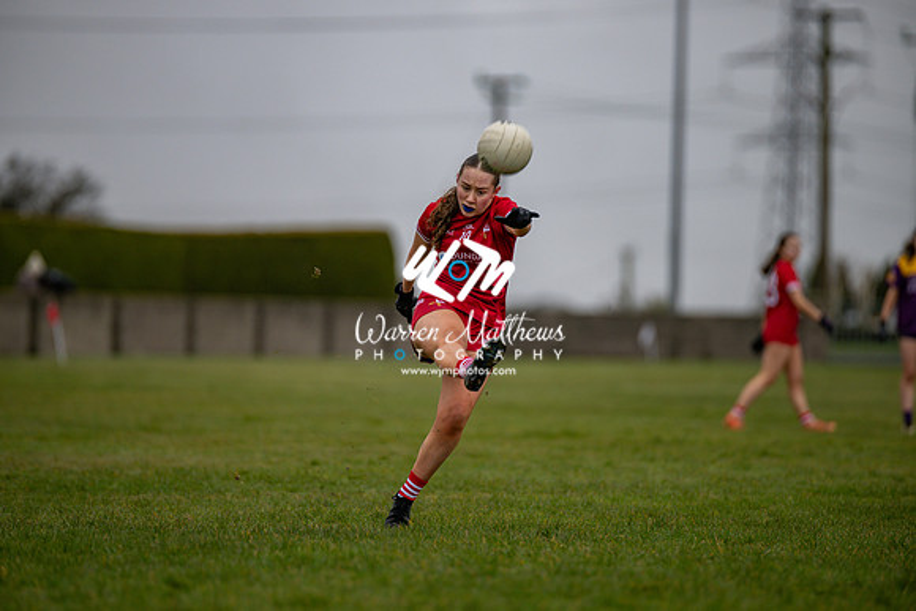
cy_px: 306
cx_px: 458
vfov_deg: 4.6
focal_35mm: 300
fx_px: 7635
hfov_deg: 6.9
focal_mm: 300
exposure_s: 1/1000
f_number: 2.8
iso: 320
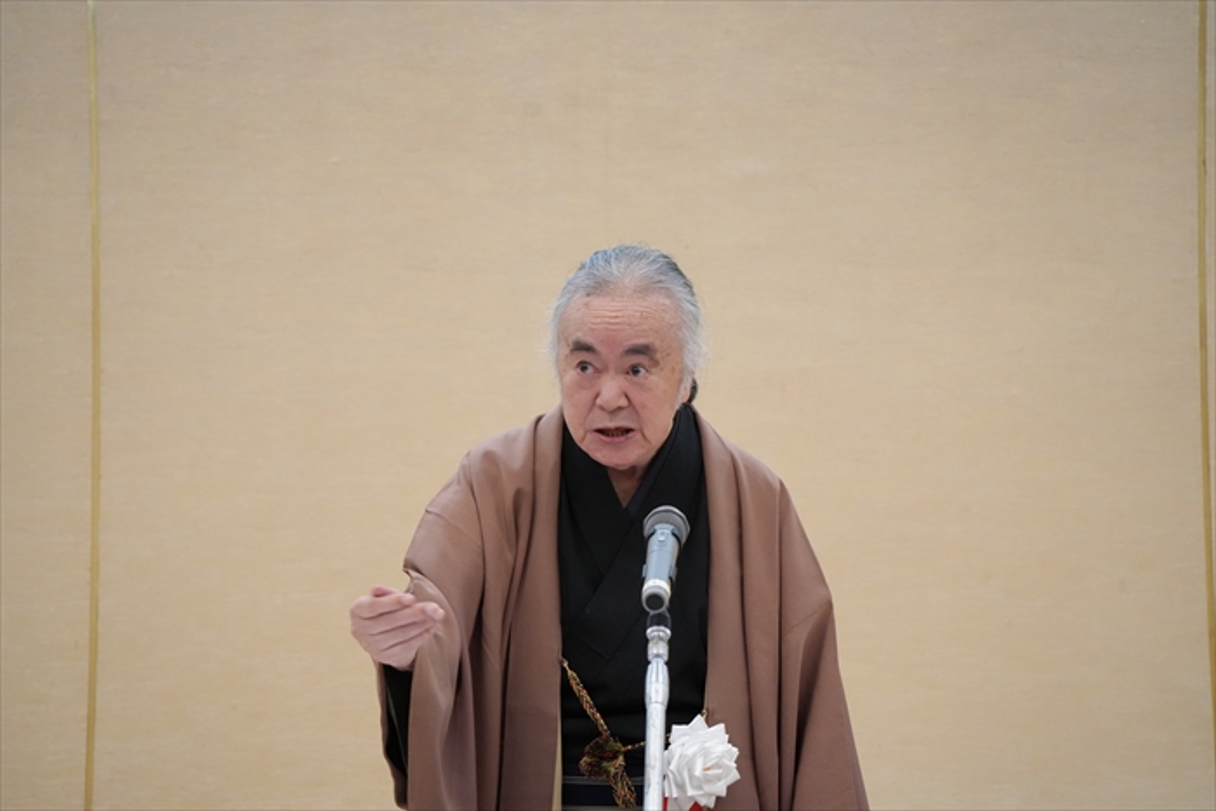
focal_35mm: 151
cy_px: 406
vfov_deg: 9.1
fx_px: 5101
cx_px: 608
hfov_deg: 13.6
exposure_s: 1/160
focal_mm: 151
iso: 5000
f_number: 5.6
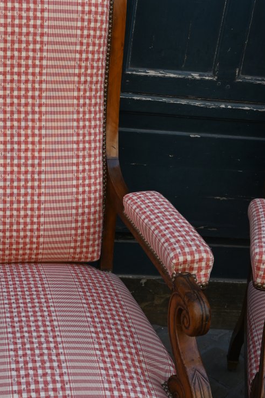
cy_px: 242
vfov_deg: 33.2
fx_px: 665
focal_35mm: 60
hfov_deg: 22.3
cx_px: 64
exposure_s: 1/250
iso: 200
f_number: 5.6
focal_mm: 24.5
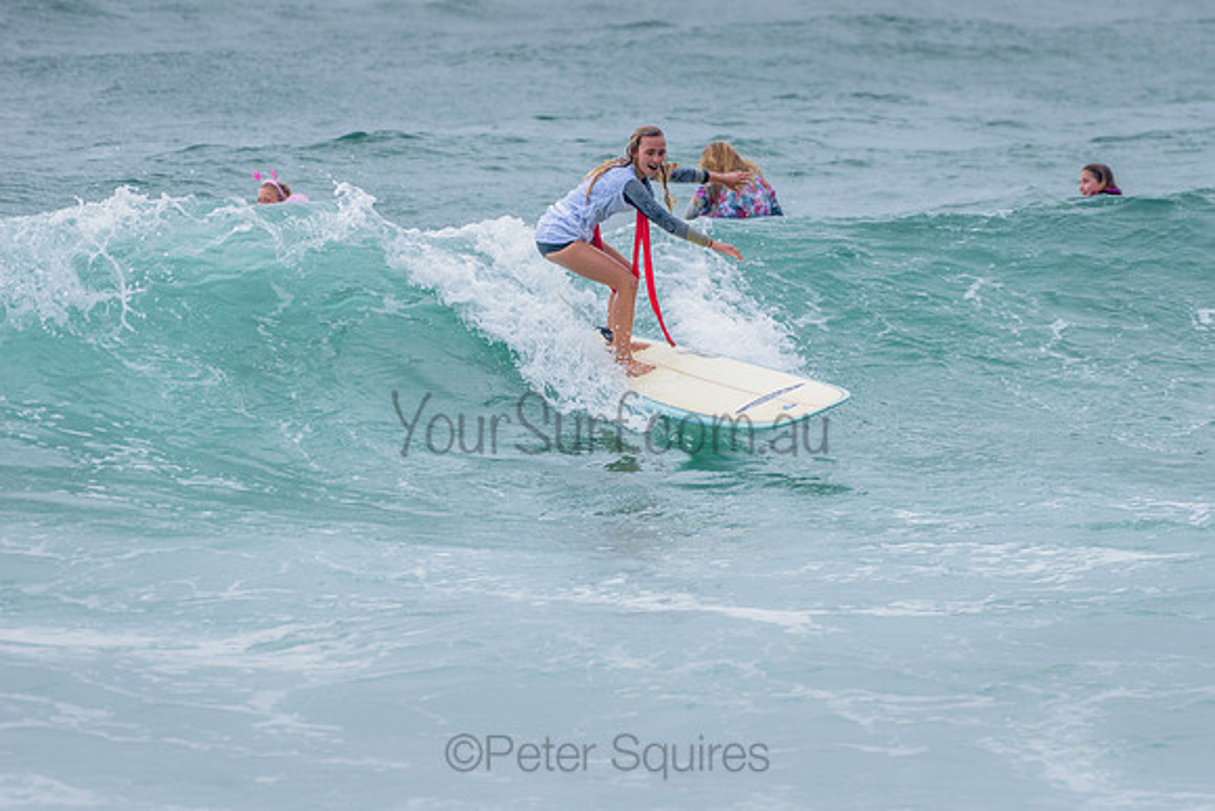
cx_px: 745
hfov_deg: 3.4
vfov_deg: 2.2
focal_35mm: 613
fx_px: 20694
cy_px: 368
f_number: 5.6
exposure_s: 1/2000
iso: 720
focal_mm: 500
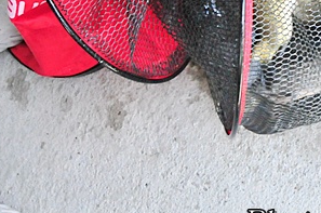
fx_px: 810
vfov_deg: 14.3
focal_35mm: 91
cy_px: -78
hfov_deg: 19.4
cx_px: 492
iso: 1600
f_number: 3.5
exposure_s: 1/1000
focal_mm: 18
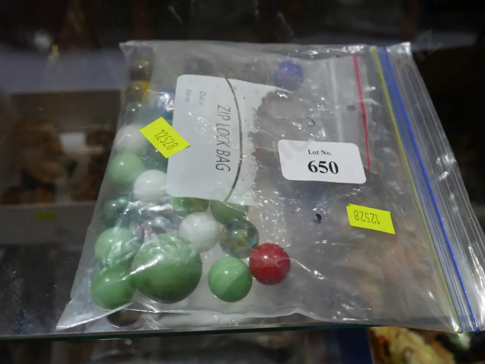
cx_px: 242
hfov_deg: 59.9
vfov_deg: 46.8
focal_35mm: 30
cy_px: 182
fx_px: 421
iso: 200
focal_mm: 15
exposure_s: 1/60
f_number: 4.5
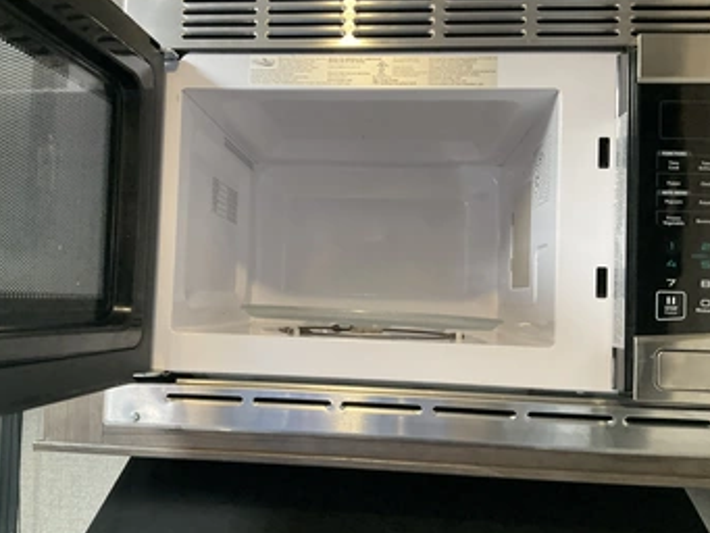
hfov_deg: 53.9
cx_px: 323
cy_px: 264
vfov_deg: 41.8
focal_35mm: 34
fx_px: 698
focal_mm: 3
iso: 125
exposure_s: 1/60
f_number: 1.8
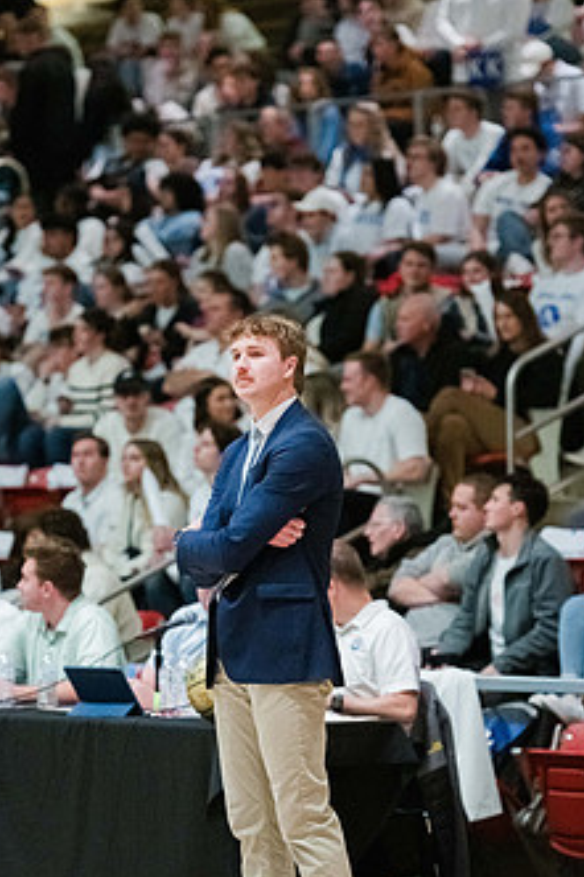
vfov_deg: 11.2
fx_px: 4457
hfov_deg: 7.5
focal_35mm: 183
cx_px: 248
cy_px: 549
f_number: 2.8
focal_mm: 135
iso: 20000
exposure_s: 1/1000
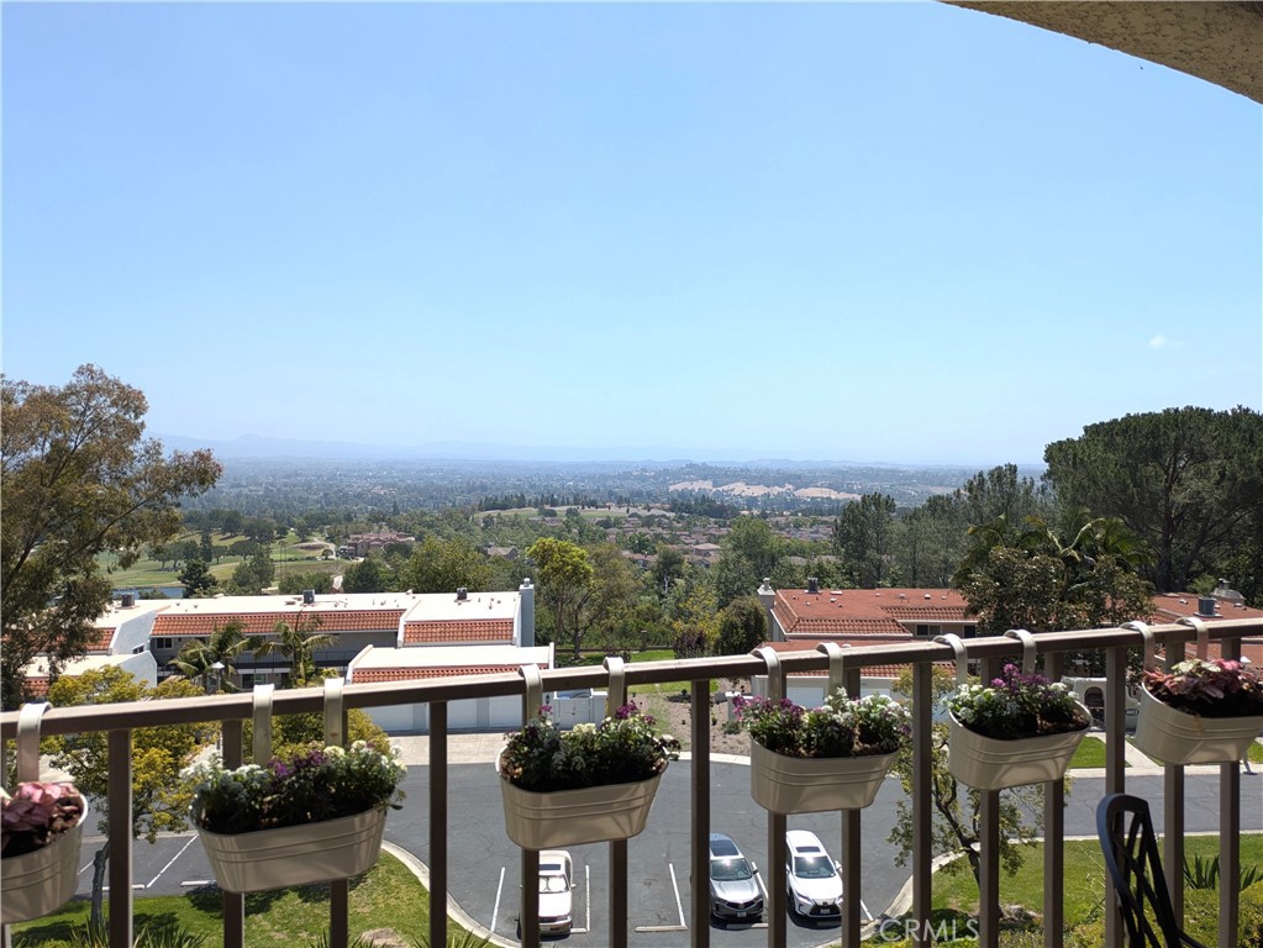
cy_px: 474
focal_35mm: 25
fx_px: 912
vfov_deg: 54.9
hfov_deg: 69.4
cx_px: 632
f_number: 1.89
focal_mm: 5.43
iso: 54
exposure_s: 1/2370
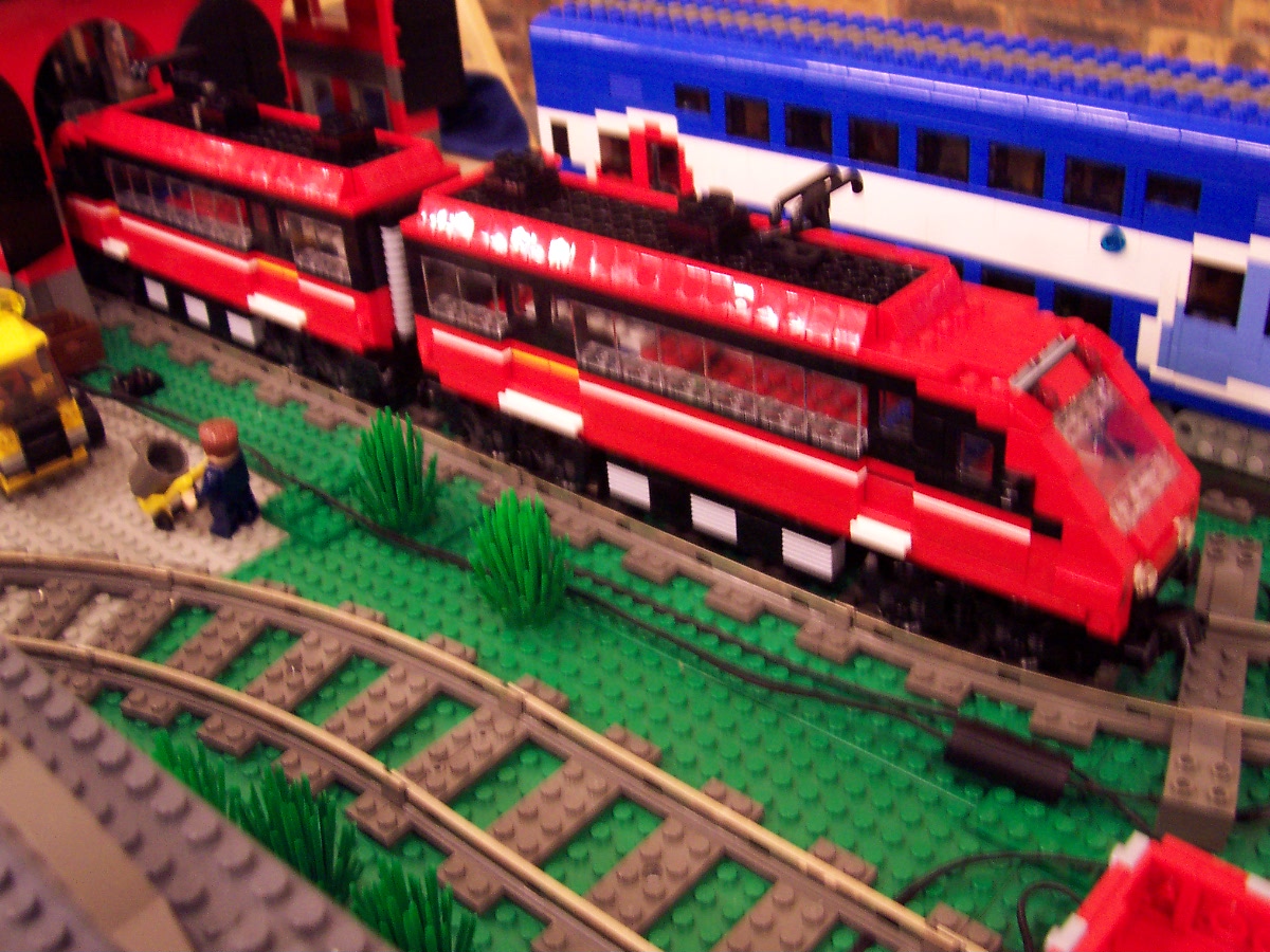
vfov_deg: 38.7
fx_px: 1357
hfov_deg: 50.1
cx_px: 635
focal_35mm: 37
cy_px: 476
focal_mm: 5.6
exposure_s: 1/8
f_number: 2.8
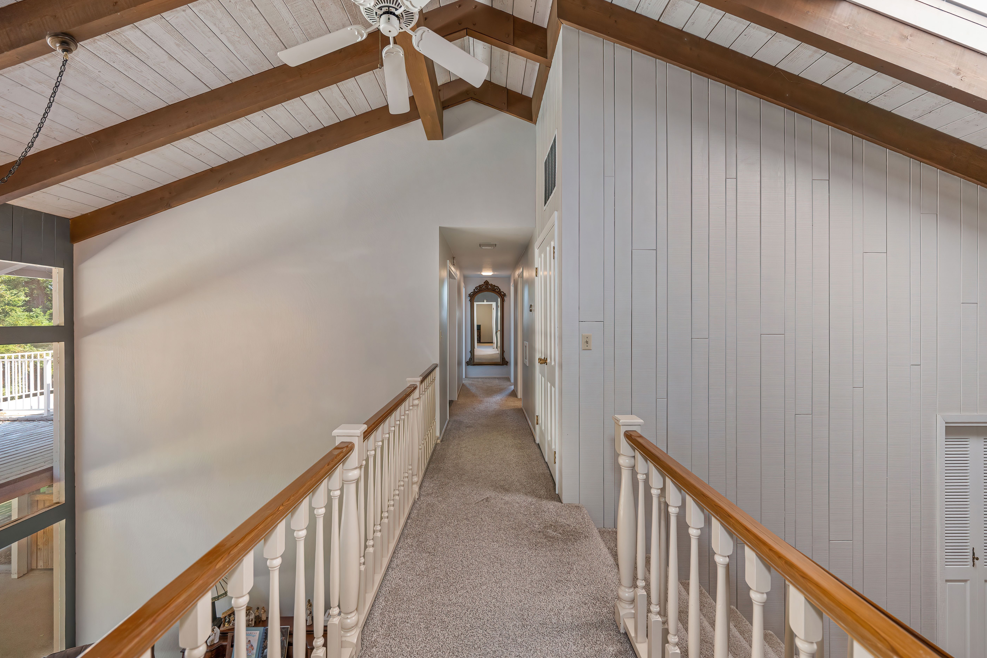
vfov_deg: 77.3
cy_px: 335
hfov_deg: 100.4
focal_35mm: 15
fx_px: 411
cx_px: 493
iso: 640
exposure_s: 1/80
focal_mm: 14
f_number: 6.3
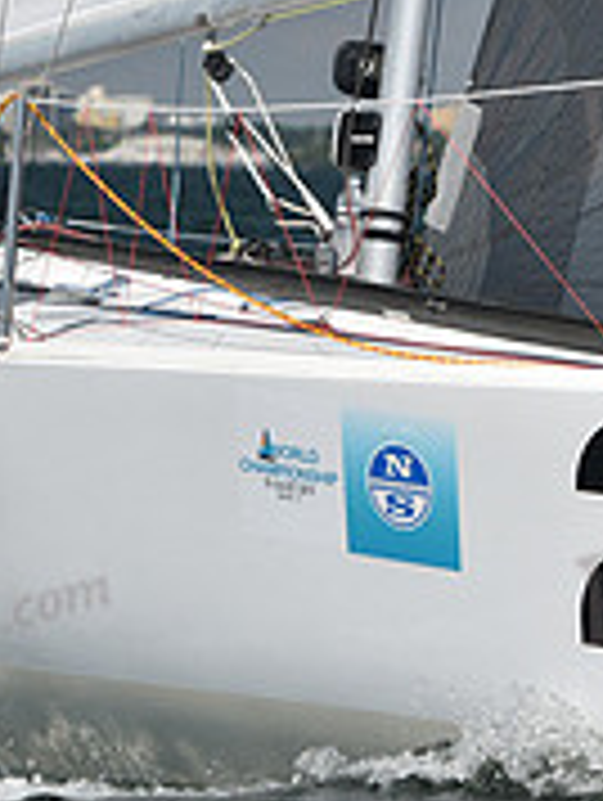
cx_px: 346
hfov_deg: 3.7
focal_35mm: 407
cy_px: 358
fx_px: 9431
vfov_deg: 4.9
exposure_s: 1/1000
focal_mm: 130
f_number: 6.3
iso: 250
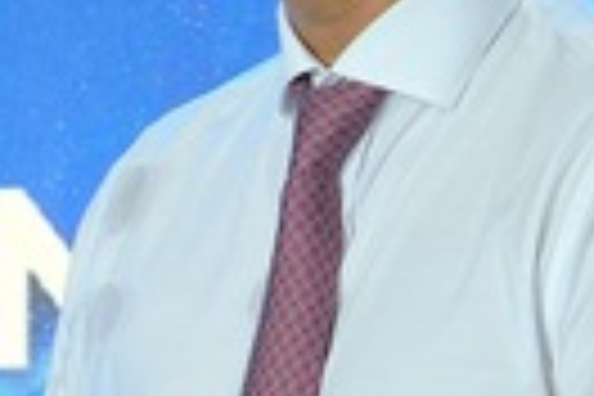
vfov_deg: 4.2
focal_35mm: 326
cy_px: 196
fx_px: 5379
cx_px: 40
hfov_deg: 6.3
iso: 1000
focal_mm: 39.3
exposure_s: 1/80
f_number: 6.4
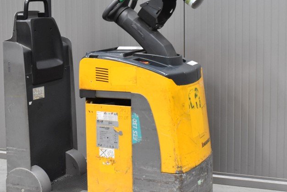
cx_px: 128
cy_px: 64
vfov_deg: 17.5
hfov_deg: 26.0
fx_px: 622
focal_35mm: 78
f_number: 5
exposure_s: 1/40
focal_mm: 27
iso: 1600
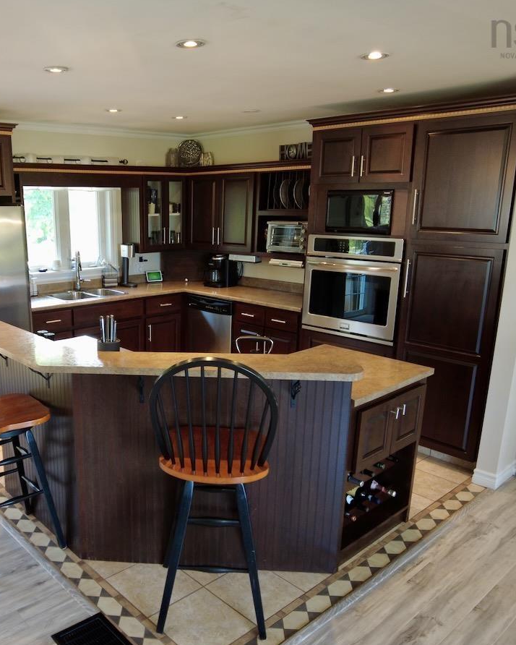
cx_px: 152
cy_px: 342
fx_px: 534
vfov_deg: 62.1
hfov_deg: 50.1
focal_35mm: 28
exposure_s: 1/15
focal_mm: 4.4
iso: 200
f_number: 1.8
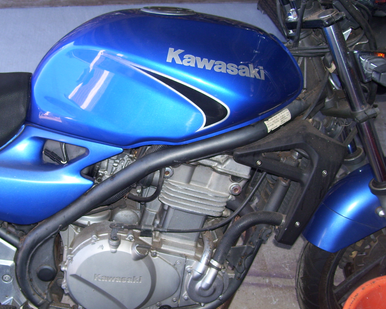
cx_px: 135
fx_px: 537
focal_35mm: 47
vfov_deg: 32.1
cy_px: 160
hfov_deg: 39.2
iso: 80
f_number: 2.7
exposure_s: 1/60
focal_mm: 6
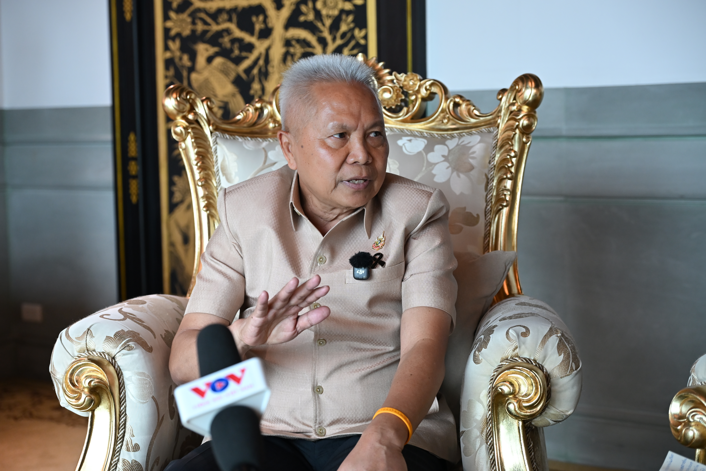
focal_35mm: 64
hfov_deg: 31.4
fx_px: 1256
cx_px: 353
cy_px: 236
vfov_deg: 21.3
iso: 1600
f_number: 4
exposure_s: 1/200
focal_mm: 64
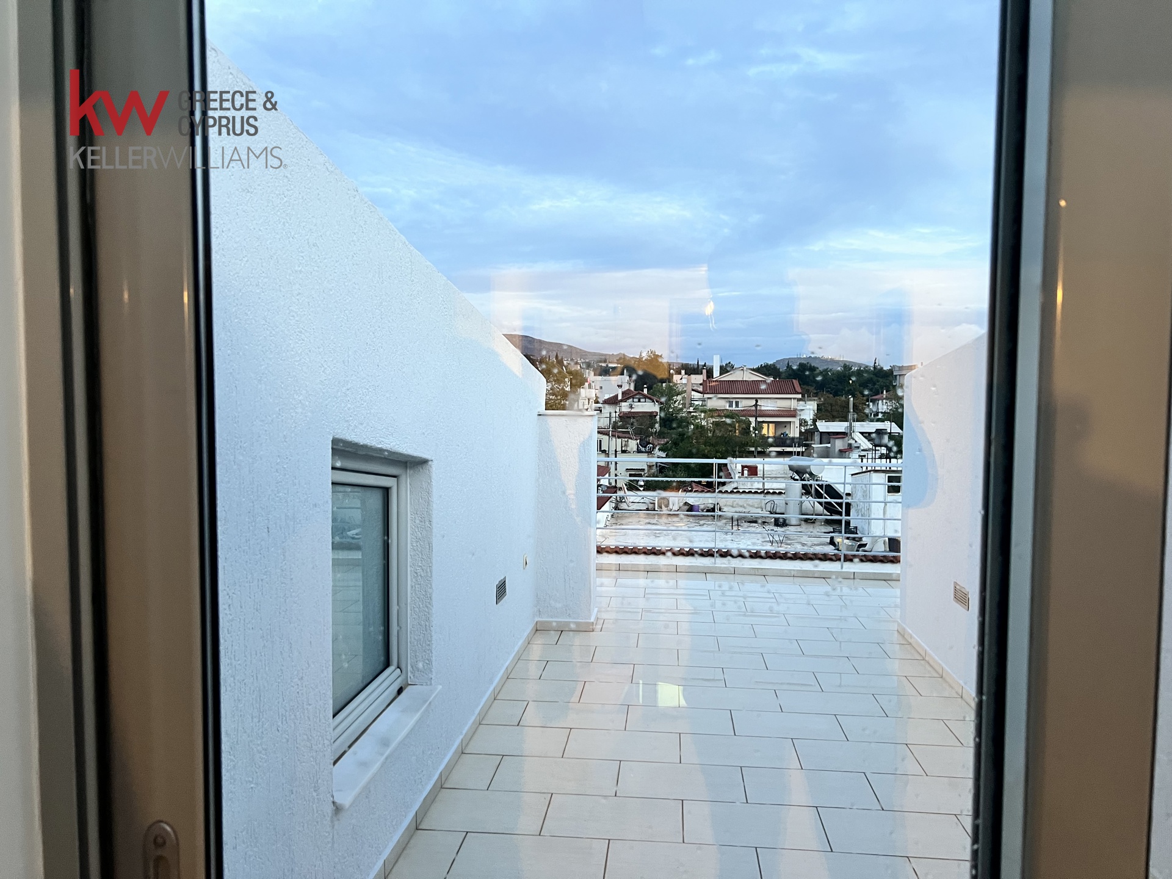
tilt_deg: -2.1
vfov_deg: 53.1
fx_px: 880
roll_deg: +0.1
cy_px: 440
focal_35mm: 26
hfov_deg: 67.3
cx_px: 586
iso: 200
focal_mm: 5.7
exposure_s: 1/50
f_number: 1.5
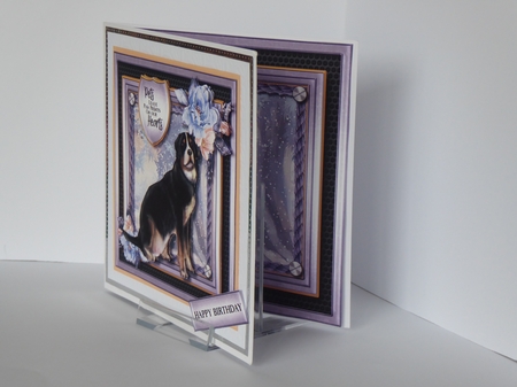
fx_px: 1358
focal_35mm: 91
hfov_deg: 21.5
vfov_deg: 16.2
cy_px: 194
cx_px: 258
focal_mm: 15
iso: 250
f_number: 4.8
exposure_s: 1/60
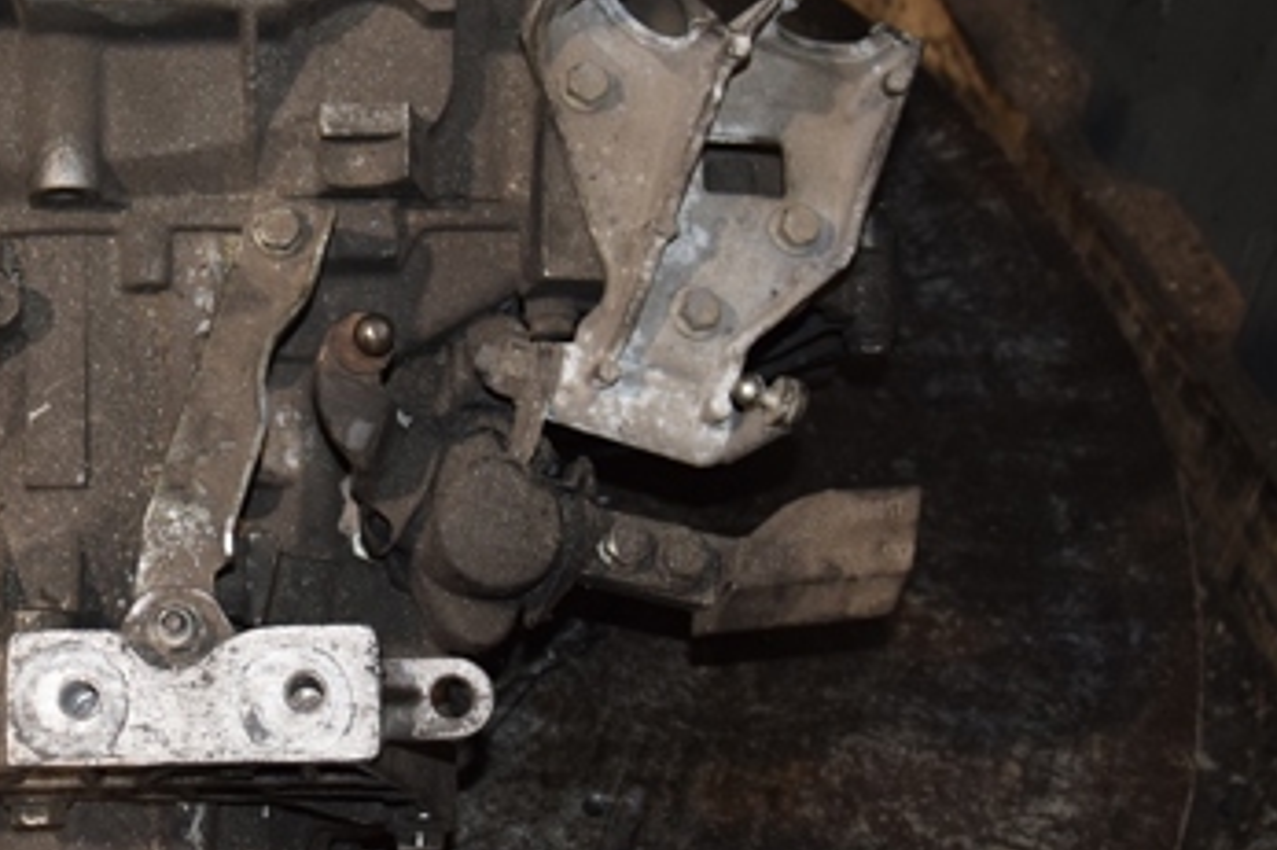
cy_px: 327
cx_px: 195
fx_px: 3333
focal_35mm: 94
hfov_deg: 21.3
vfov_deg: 14.5
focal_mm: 34
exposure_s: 1/60
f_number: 5
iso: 800
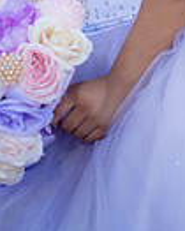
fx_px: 1866
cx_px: 178
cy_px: -155
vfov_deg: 6.9
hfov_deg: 5.7
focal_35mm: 273
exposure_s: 1/1250
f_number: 1.8
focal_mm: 85
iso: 125
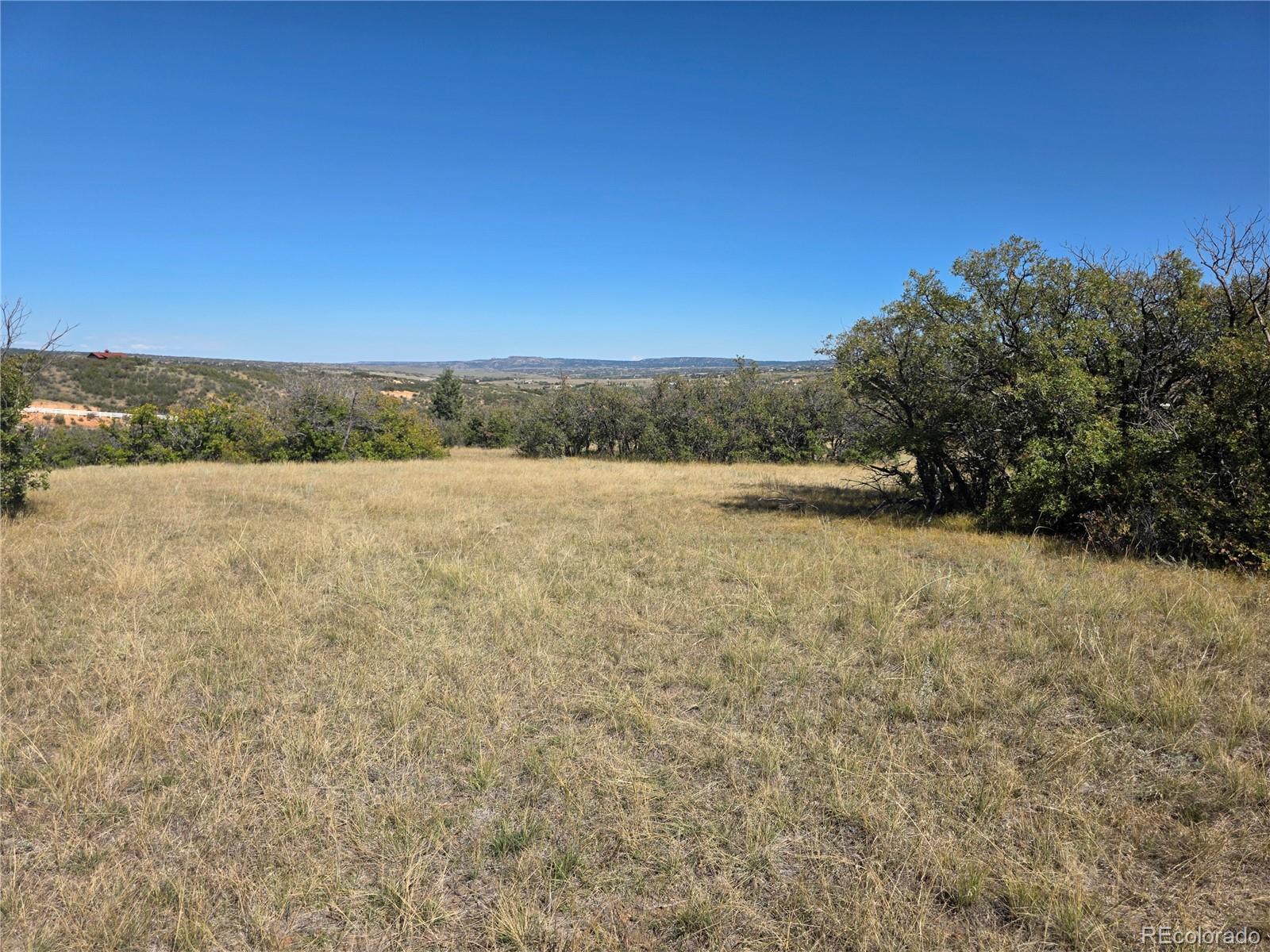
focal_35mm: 23
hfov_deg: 73.9
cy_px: 476
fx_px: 844
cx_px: 635
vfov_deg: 58.9
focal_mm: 6.3
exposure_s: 1/7333
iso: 80
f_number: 1.7
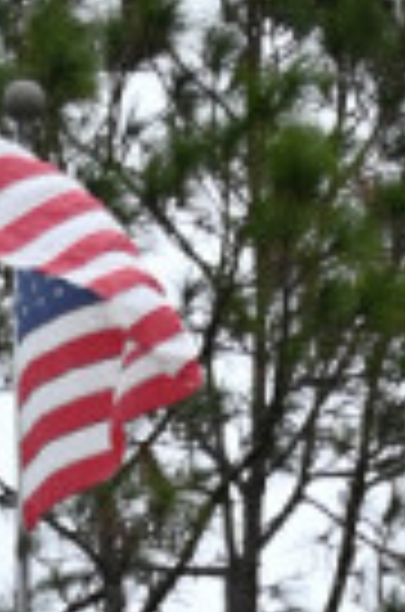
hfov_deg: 3.5
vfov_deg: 5.0
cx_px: -50
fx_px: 6598
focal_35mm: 389
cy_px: 2025
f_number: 5.6
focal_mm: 55
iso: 140
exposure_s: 1/250
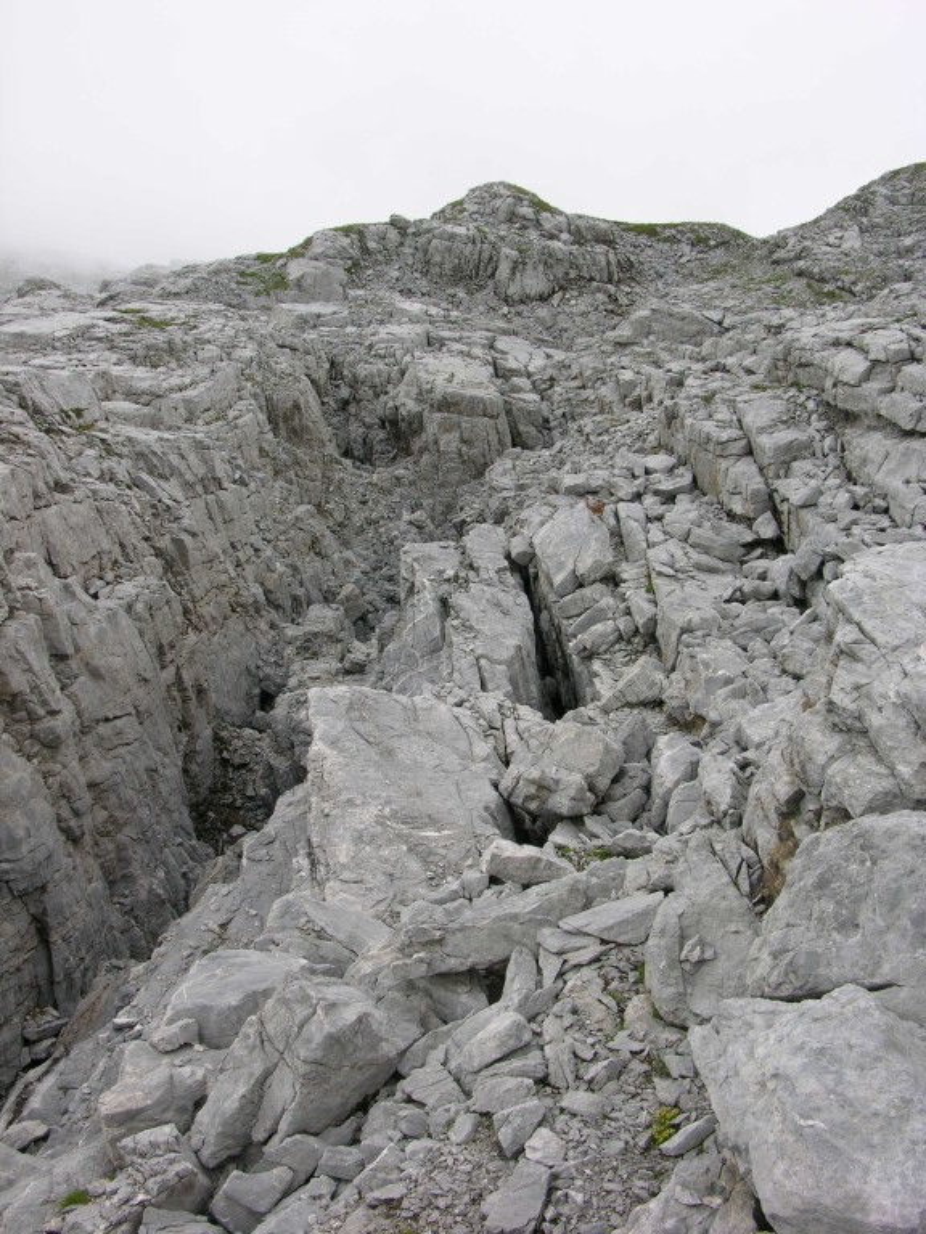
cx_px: 463
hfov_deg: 40.7
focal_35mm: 35
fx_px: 1248
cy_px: 617
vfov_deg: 52.6
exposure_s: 1/170
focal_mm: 8.9
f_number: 5.6
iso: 50
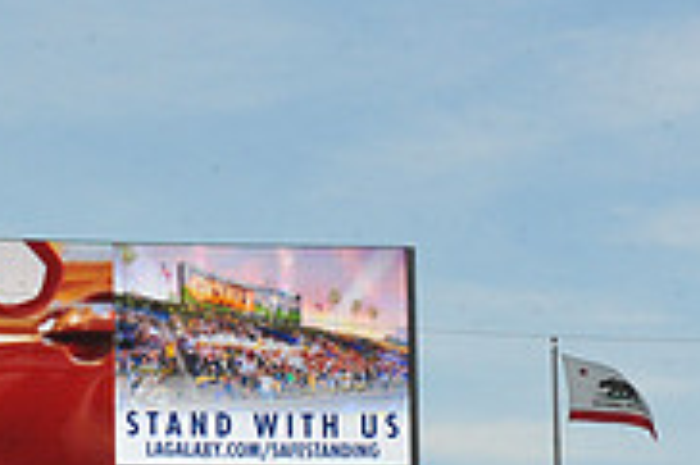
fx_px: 4954
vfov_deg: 5.4
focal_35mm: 255
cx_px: -142
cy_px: 365
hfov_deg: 8.0
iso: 1600
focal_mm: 80
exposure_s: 1/800
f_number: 14
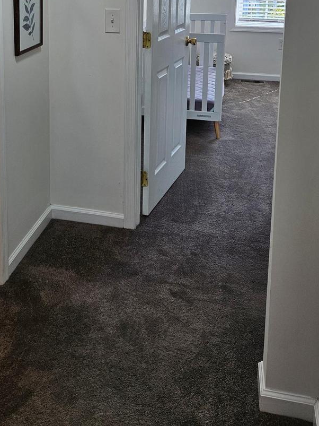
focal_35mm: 44
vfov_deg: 40.1
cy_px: 53
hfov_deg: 32.5
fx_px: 541
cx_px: 98
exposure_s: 1/120
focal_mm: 5.4
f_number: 1.8
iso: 40
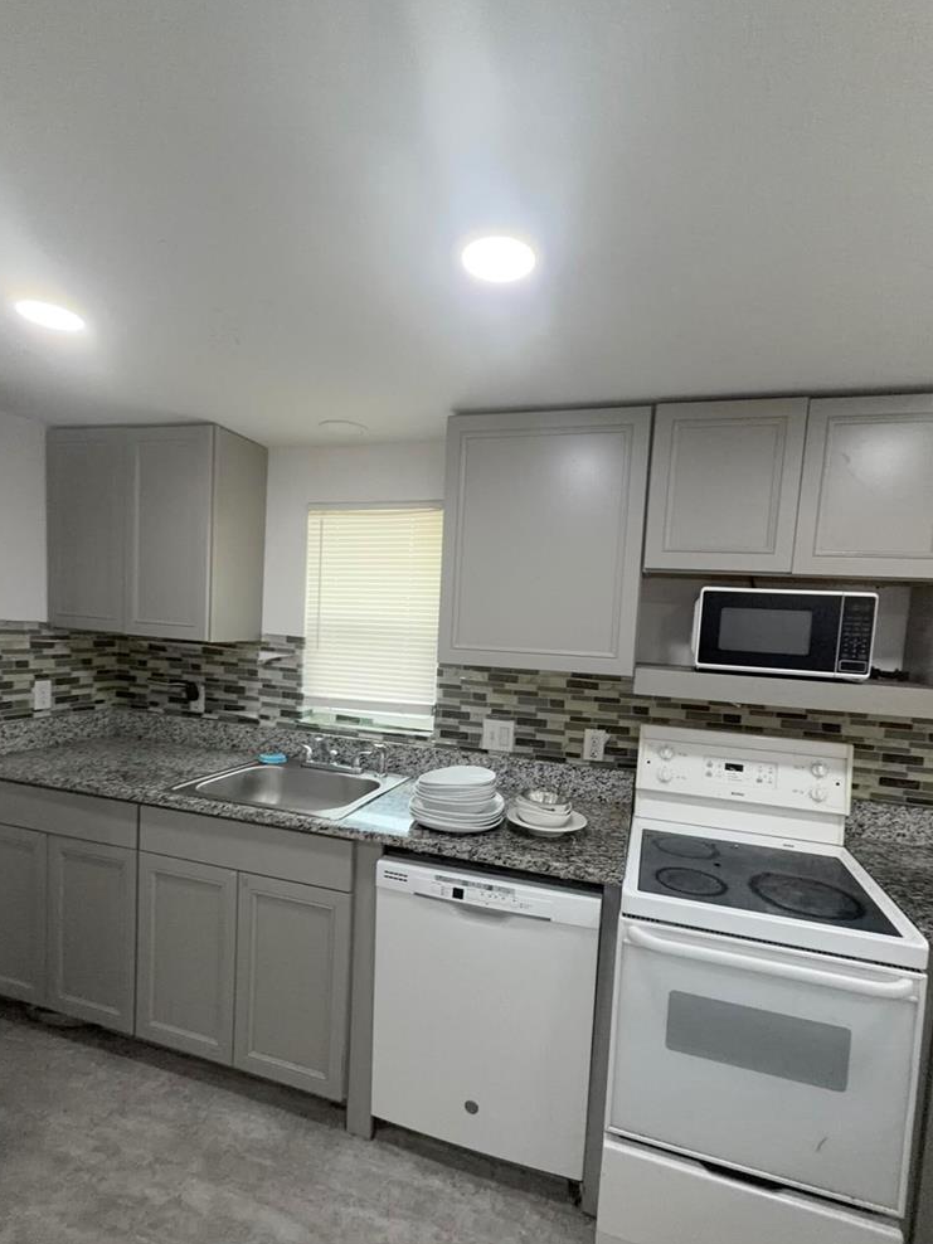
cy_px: 667
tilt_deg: -3.9
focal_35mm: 17
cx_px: 472
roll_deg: -4.2
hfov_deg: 74.7
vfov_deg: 90.9
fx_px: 611
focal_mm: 2.22
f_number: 2.2
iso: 200
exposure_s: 1/120
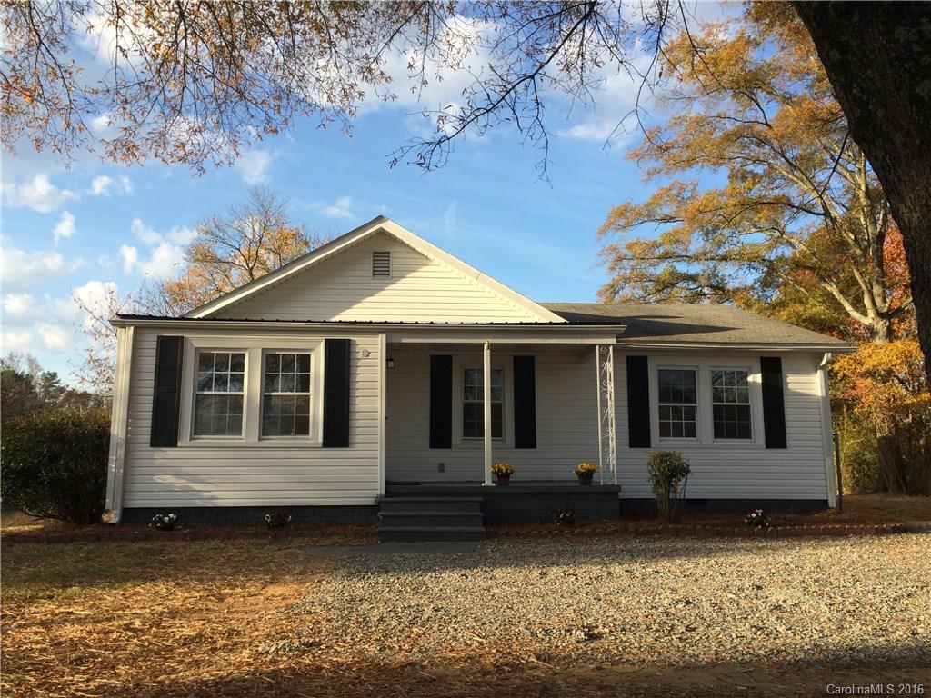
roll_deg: +0.7
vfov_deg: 48.2
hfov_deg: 61.7
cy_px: 349
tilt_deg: +7.0
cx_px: 466
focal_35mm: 29
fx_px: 780
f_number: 2.2
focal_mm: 4.15
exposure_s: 1/1026
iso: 32
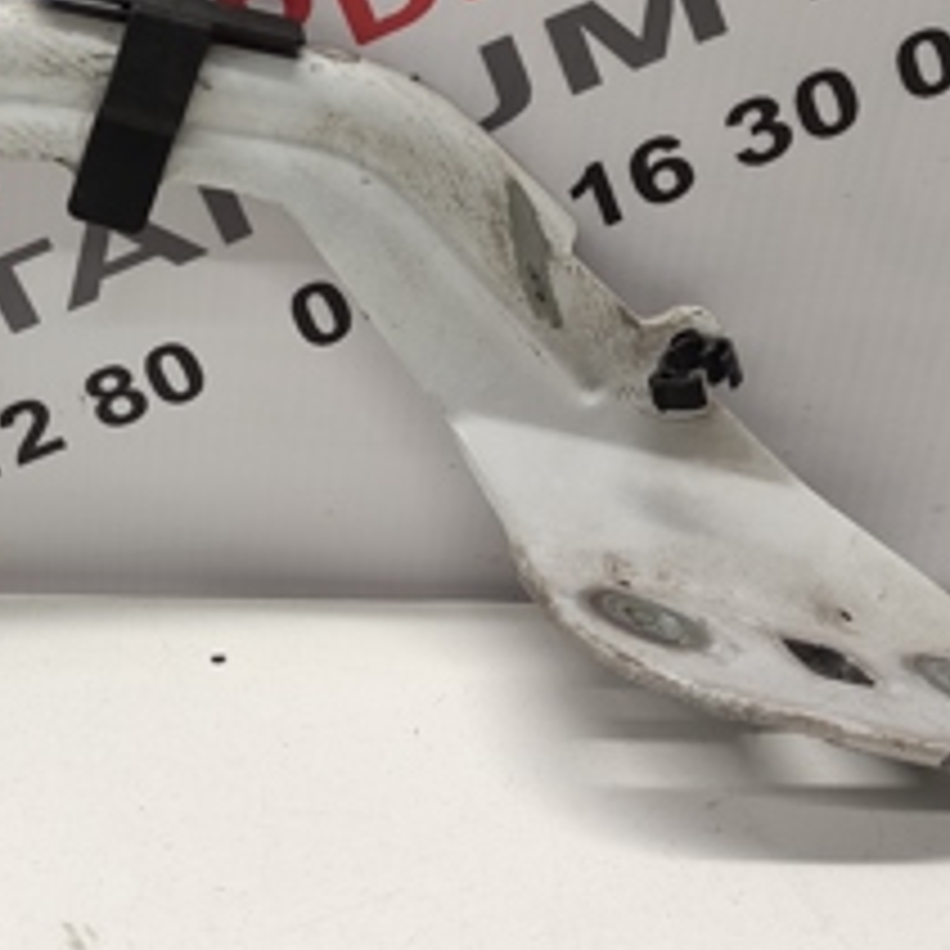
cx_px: 41
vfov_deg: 25.6
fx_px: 2080
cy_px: 342
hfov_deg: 24.7
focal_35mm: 67
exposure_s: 1/100
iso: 156
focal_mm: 5.43
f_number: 1.89
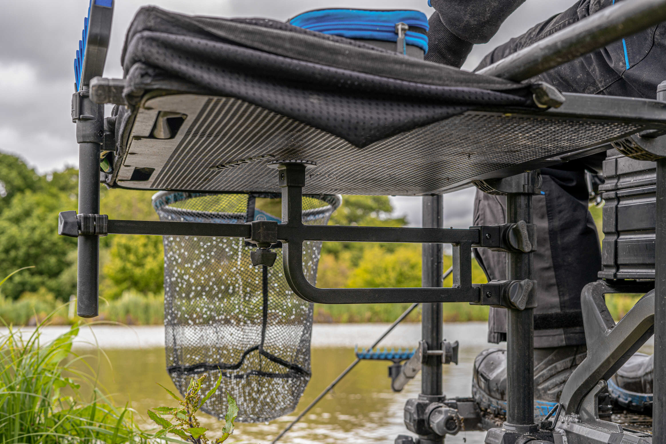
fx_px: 925
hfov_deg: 39.6
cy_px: 222
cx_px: 333
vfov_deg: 27.0
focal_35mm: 50
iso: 100
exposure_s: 1/160
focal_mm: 50
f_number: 6.3
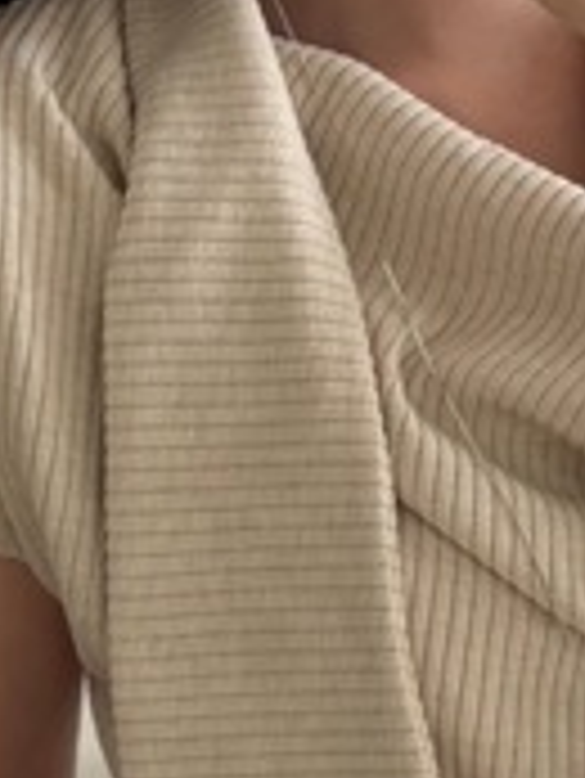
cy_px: 436
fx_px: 3376
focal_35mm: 150
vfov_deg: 13.2
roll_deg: +1.3
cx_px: 693
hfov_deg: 9.8
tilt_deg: -21.6
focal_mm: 5.96
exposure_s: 1/121
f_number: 1.6
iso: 80
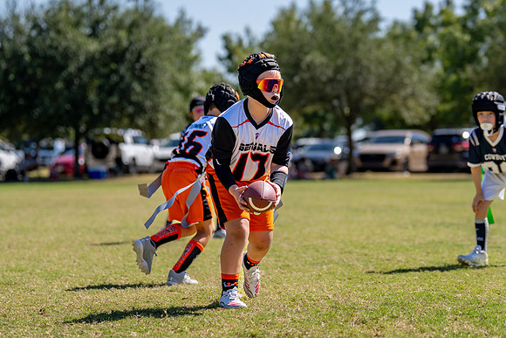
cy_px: 155
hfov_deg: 14.5
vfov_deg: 9.7
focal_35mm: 141
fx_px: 1986
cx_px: 299
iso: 160
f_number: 2.8
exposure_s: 1/2000
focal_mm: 93
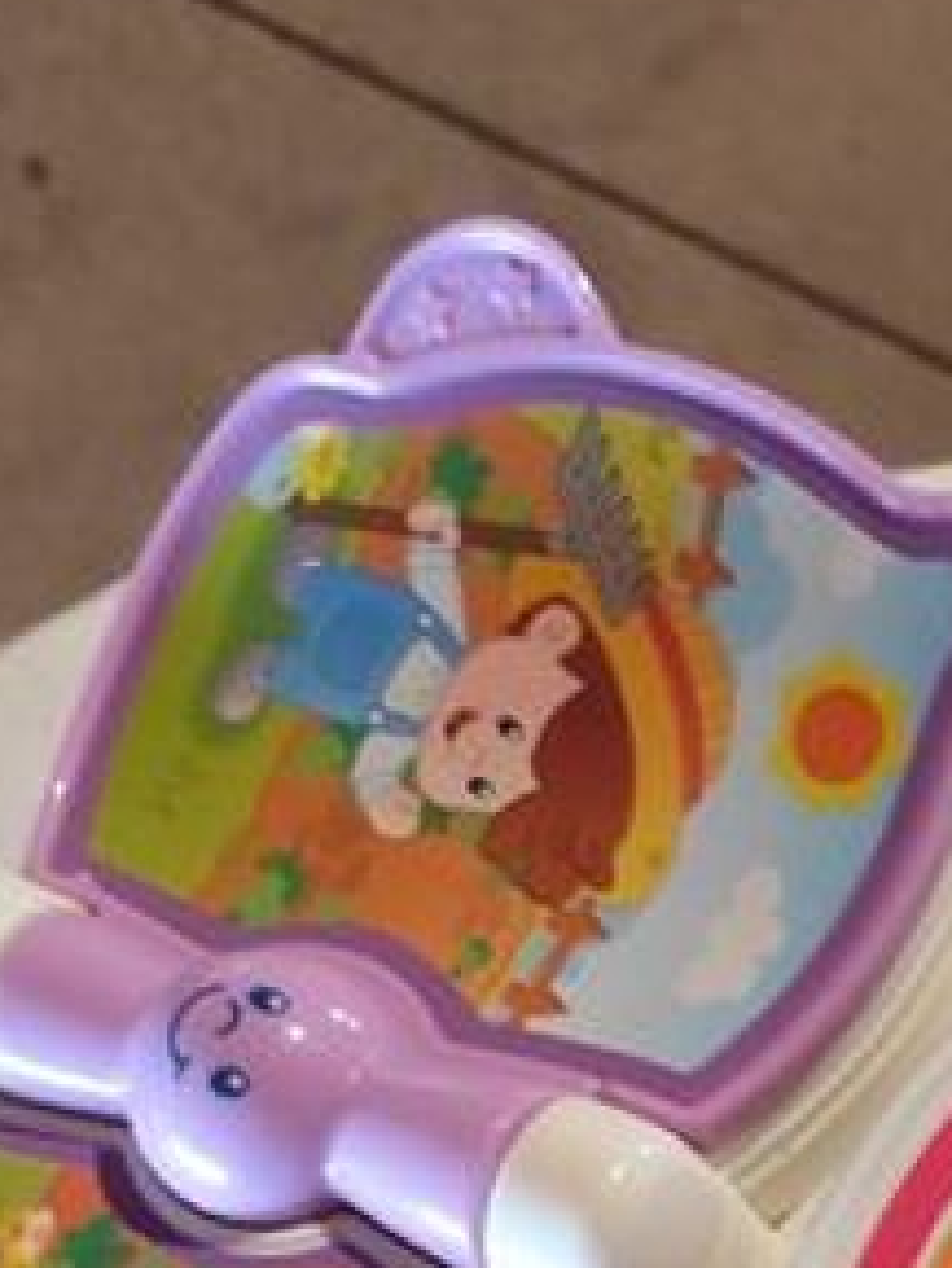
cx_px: 1671
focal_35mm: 106
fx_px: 3884
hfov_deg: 12.8
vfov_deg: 16.9
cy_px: 1876
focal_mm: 6.14
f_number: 1.65
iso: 1250
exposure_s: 1/25
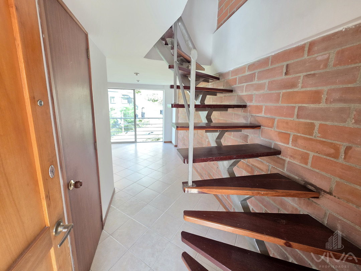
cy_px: 136
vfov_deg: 89.9
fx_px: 136
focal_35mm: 13
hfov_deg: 106.2
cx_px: 180
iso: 250
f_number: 1.9
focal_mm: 2.2
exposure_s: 1/120
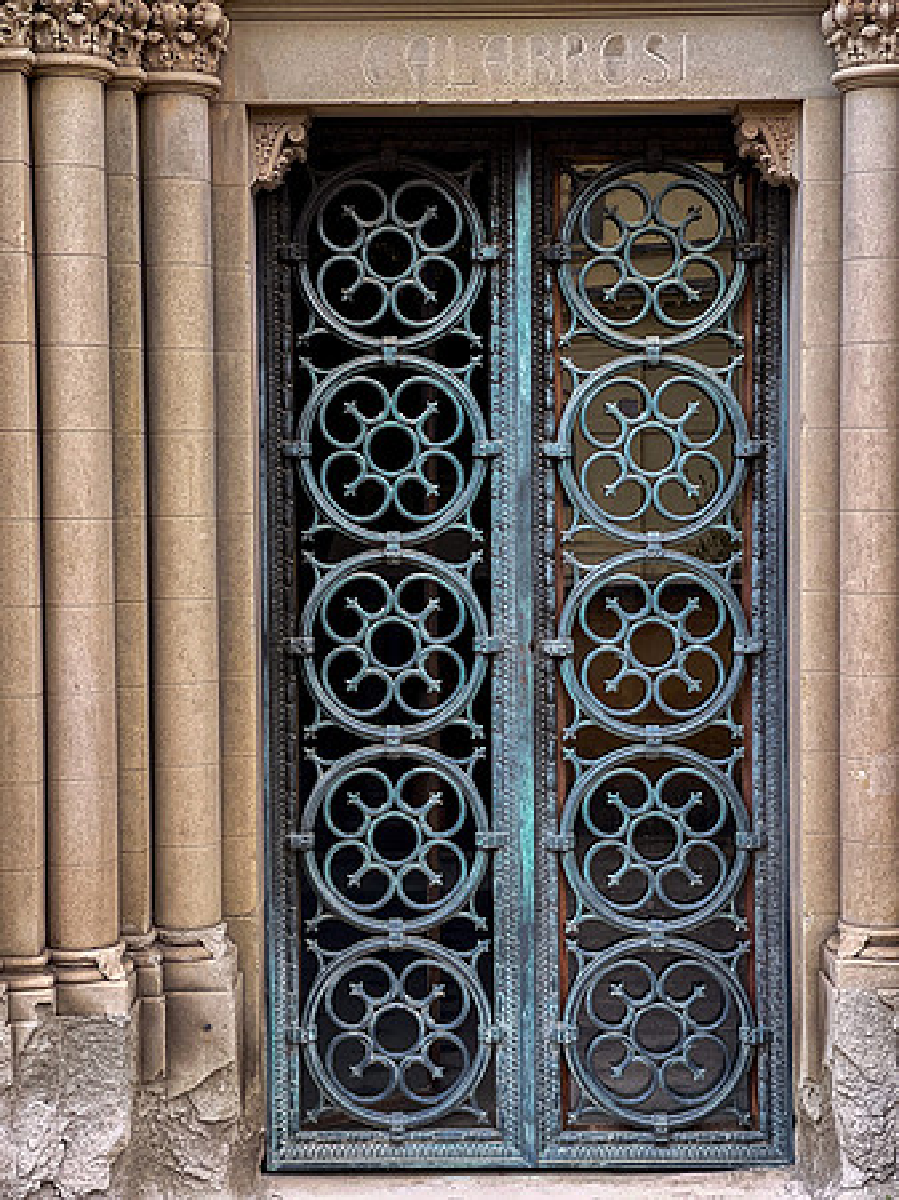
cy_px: 600
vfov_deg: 30.3
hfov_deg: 22.9
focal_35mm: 64
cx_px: 450
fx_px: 2218
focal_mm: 7.5
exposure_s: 1/120
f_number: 2.2
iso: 40
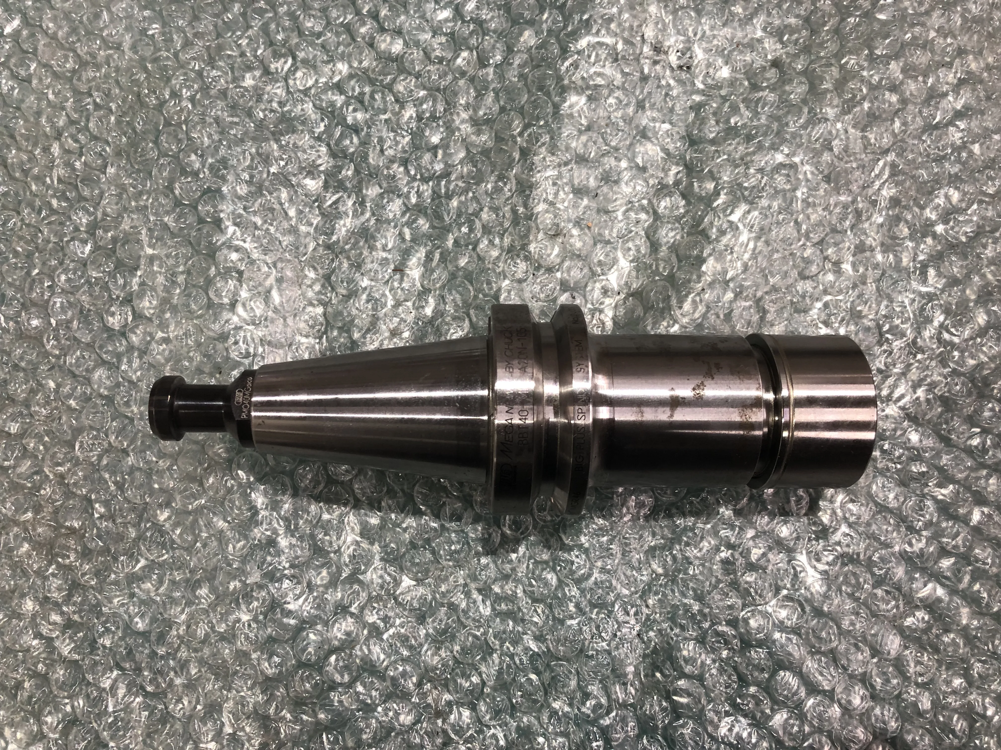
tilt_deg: -76.9
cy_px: 375
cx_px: 500
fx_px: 810
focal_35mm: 28
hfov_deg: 63.4
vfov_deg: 49.7
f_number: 1.8
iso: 40
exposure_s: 1/20
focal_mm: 3.99
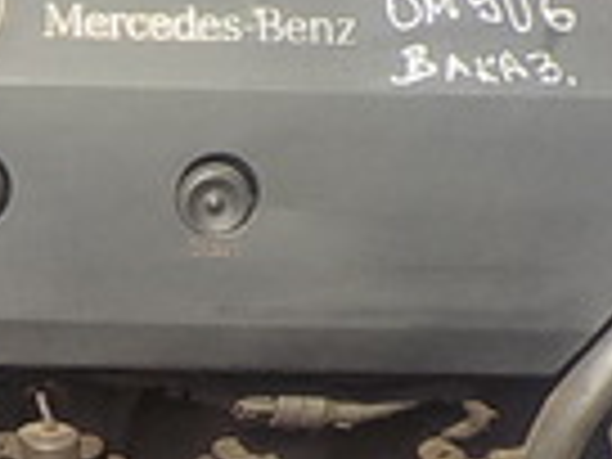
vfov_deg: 10.4
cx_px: -72
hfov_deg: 13.7
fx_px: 2493
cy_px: 436
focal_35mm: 141
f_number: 3.3
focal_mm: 4.1
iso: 125
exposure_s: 1/400
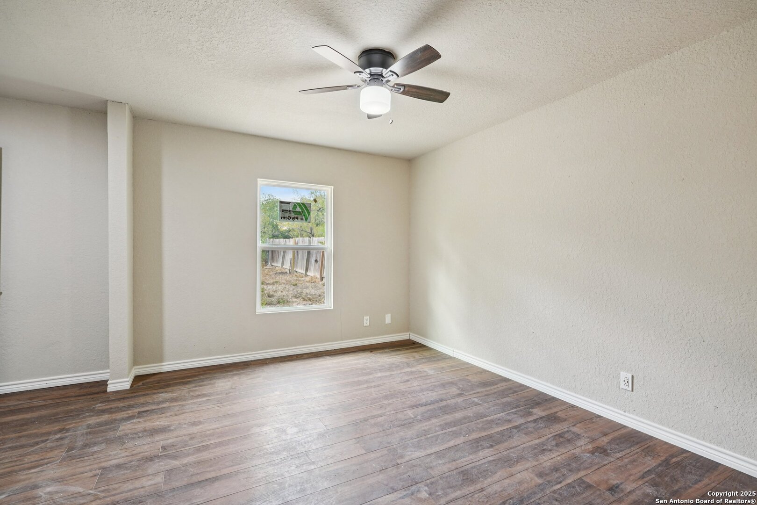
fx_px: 347
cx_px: 378
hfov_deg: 95.0
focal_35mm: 16
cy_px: 252
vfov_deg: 72.1
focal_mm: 16.5
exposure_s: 1/25
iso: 400
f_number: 8
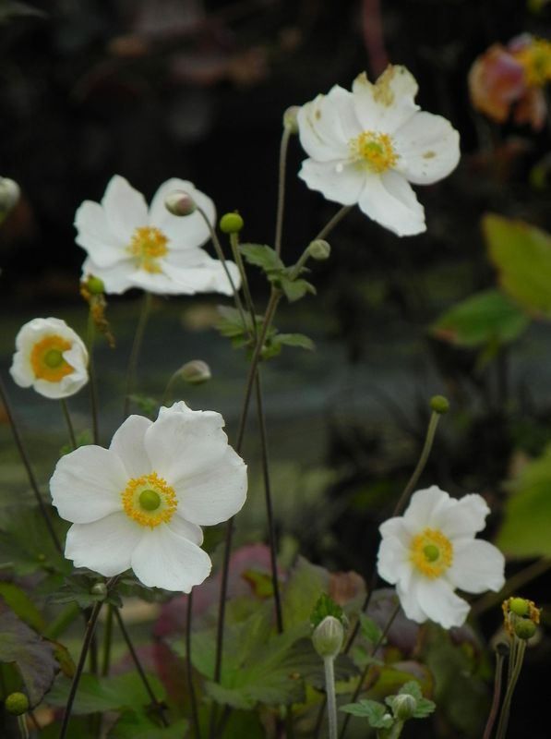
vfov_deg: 4.1
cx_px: 276
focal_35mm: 481
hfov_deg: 3.1
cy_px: 370
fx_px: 10241
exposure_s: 1/160
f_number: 5
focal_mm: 85.6
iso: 160
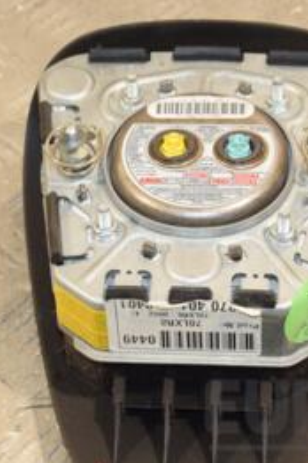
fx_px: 1681
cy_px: 170
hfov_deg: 10.5
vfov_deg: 15.6
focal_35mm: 131
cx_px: 172
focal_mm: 38
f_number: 7.1
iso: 800
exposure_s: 1/200
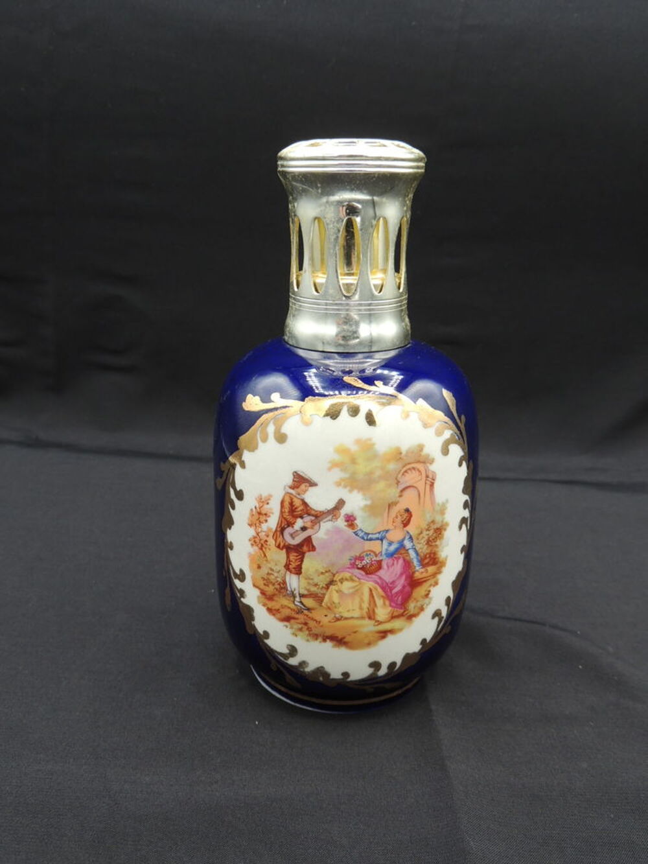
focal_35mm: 30
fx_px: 749
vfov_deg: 60.0
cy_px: 432
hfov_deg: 46.8
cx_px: 324
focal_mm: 5.3
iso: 100
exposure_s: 1/60
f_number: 3.1
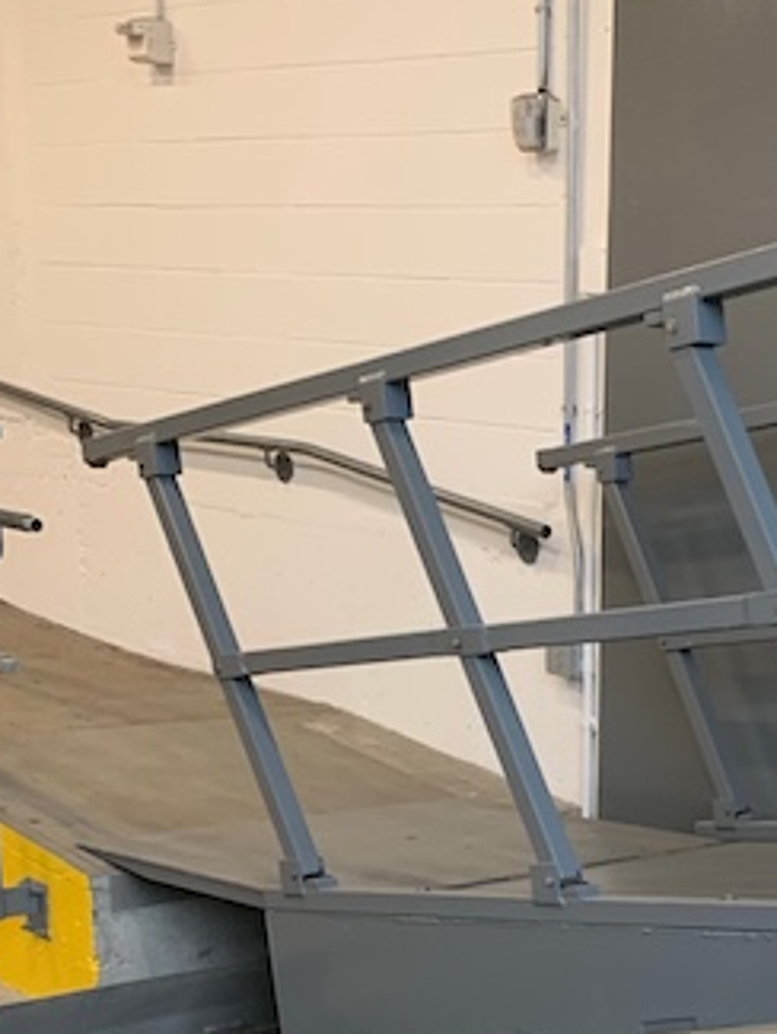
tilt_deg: -17.1
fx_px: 1914
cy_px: 1079
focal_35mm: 64
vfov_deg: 28.1
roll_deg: -4.6
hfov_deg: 21.7
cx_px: 857
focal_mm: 4.25
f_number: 1.8
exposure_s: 1/75
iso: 100
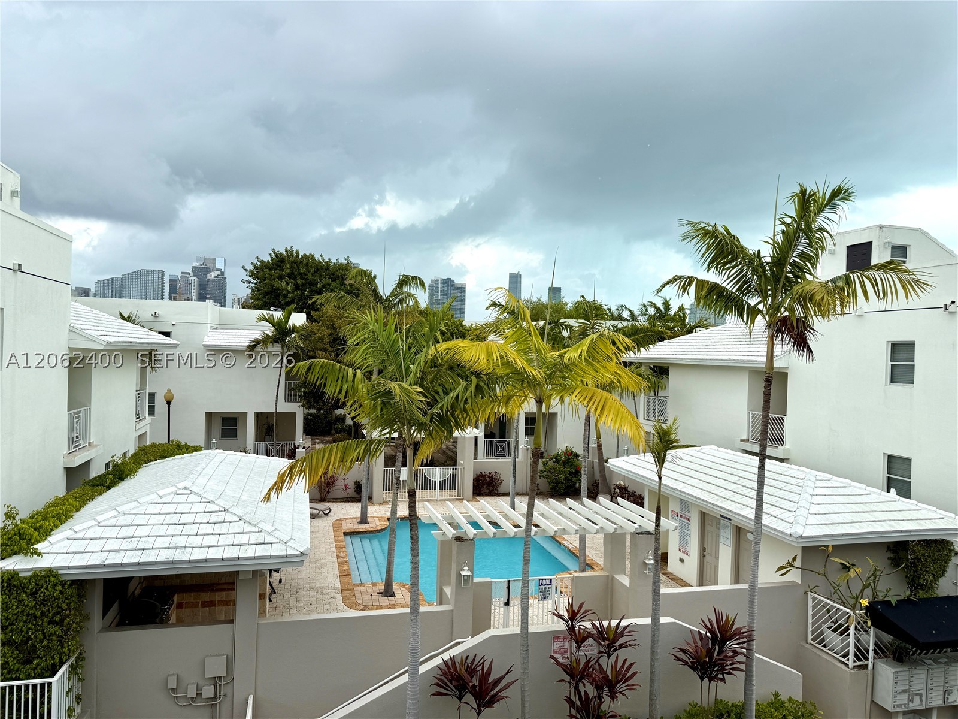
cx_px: 479
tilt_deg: -0.1
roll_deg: -1.4
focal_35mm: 24
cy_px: 360
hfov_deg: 71.6
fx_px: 664
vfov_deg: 56.8
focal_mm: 6.76
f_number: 1.78
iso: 80
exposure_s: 1/1653
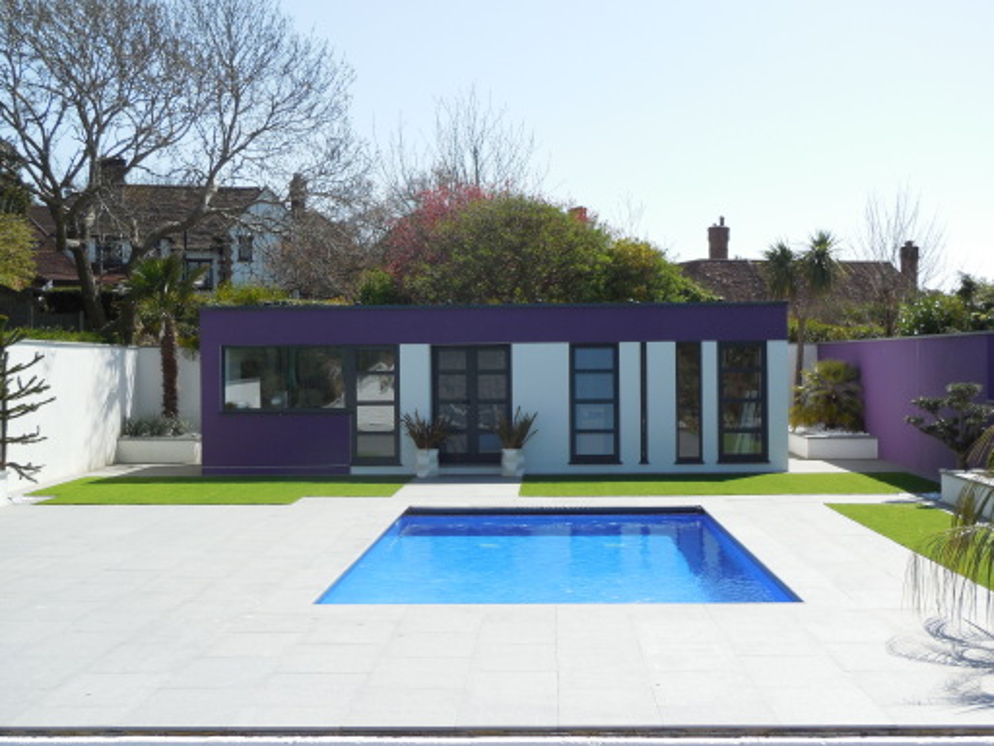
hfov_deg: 36.2
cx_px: 497
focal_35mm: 53
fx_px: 1522
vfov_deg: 27.5
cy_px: 373
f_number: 4
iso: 125
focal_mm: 9.4
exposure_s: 1/800
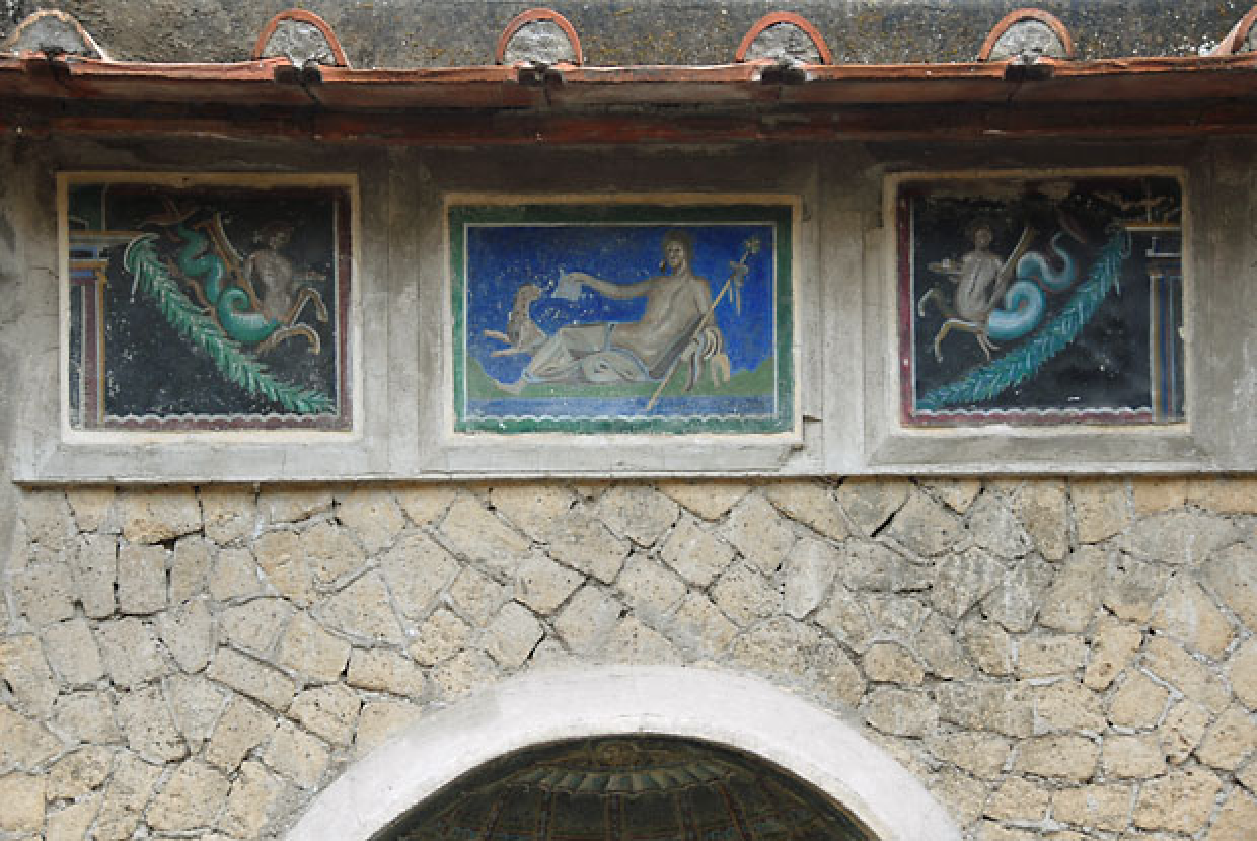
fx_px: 3146
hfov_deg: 22.6
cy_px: 420
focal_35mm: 90
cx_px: 628
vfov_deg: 15.2
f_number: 4.8
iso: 100
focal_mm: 60
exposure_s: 1/80
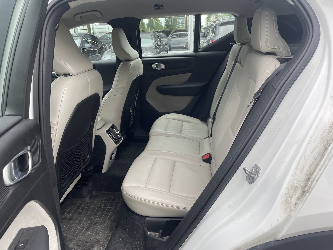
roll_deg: +3.8
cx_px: 166
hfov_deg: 67.3
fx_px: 250
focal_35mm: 26
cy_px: 125
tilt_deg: -18.4
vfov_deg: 53.1
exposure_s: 1/242
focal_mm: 4.2
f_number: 1.6
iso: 32
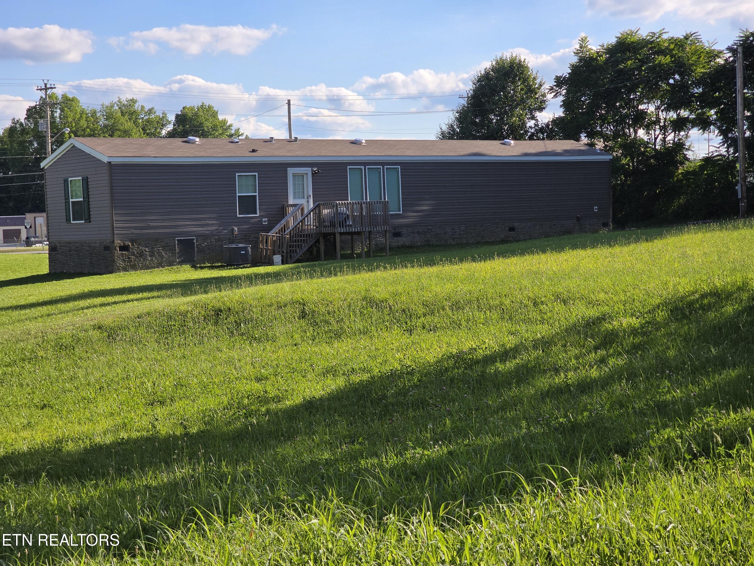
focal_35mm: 69
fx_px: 1503
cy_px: 283
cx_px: 377
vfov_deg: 21.3
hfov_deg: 28.2
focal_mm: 7.9
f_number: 2.4
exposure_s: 1/2000
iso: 50
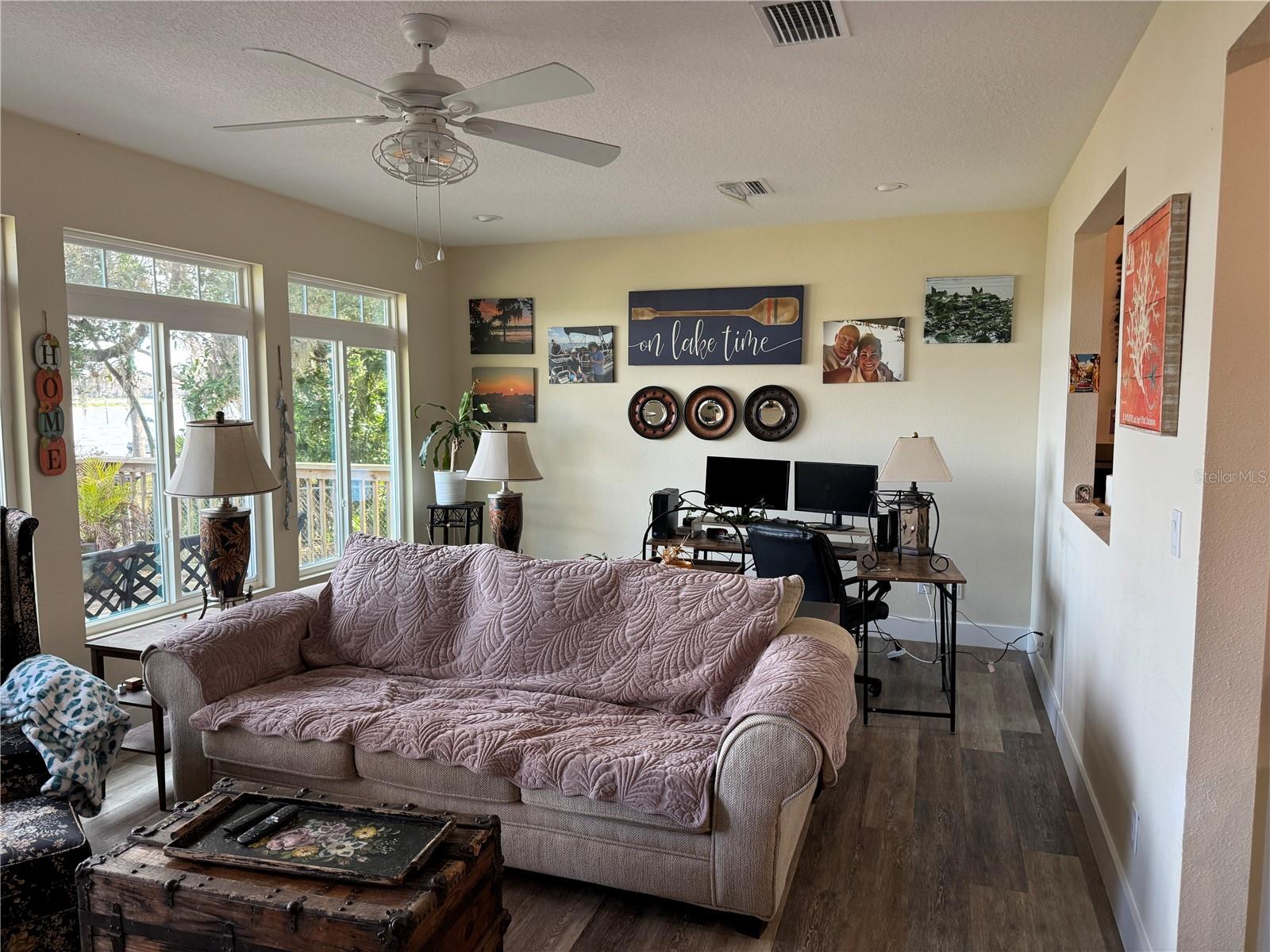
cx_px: 635
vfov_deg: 56.8
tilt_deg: -5.9
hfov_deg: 71.6
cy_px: 476
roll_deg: +0.2
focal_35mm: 24
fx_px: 881
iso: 200
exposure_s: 1/120
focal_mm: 6.76
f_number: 1.78
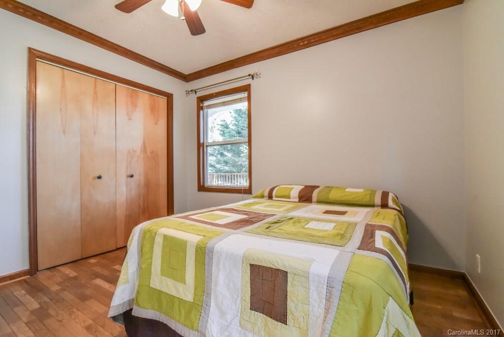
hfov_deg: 96.7
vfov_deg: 73.8
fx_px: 224
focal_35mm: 16
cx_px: 252
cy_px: 168
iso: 4000
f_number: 10
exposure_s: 1/100
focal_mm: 16
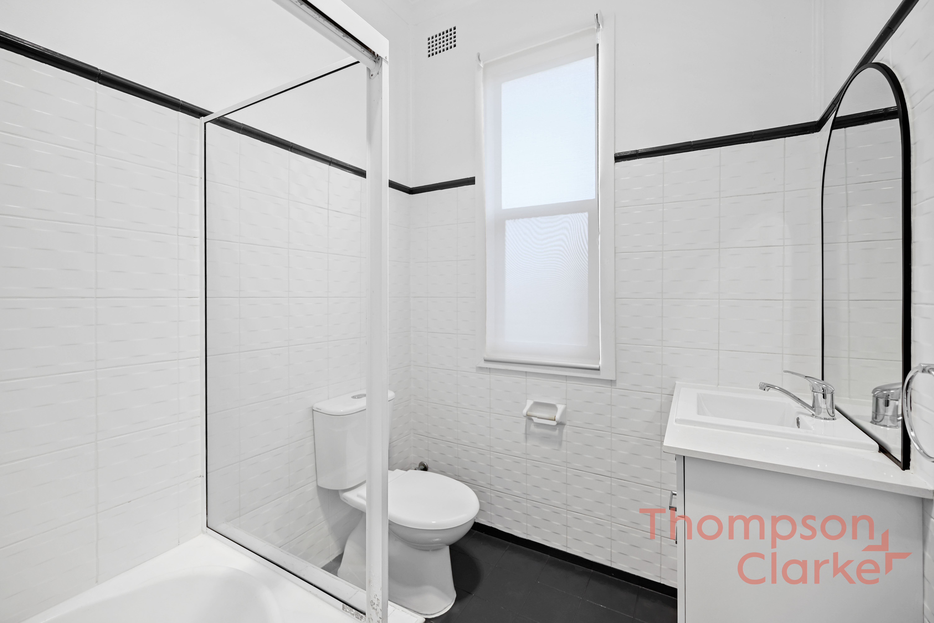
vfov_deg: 81.3
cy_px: 312
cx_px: 467
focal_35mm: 14
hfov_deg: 104.2
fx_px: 363
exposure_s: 1/10
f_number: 4
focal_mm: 14
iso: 100
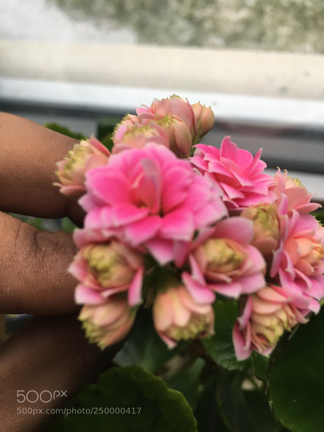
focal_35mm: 29
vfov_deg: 61.7
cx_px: 162
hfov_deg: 48.2
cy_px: 216
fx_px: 362
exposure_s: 1/33
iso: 32
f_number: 2.2
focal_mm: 4.15
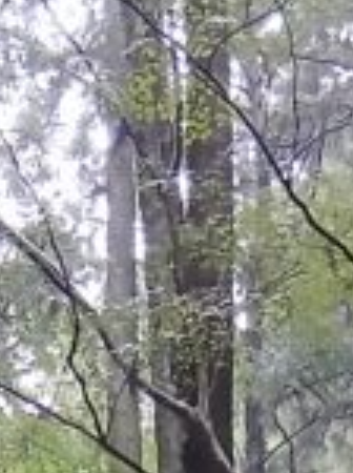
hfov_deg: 8.3
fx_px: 2427
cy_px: 1346
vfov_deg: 9.2
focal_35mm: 178
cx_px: 173
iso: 320
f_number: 1.8
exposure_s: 1/30
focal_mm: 3.86
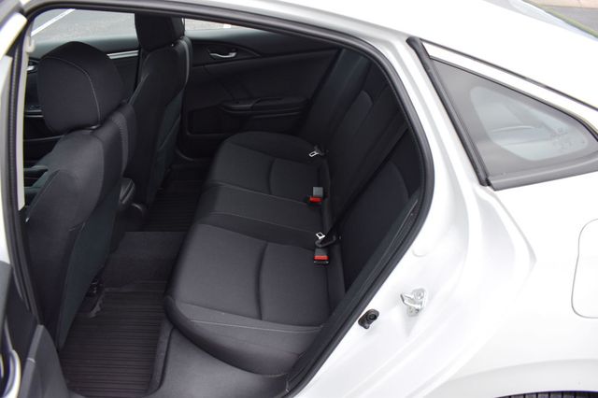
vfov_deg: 47.9
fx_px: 448
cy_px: 199
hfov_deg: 67.4
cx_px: 299
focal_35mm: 27
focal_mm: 18
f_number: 5.6
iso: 400
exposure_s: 1/250
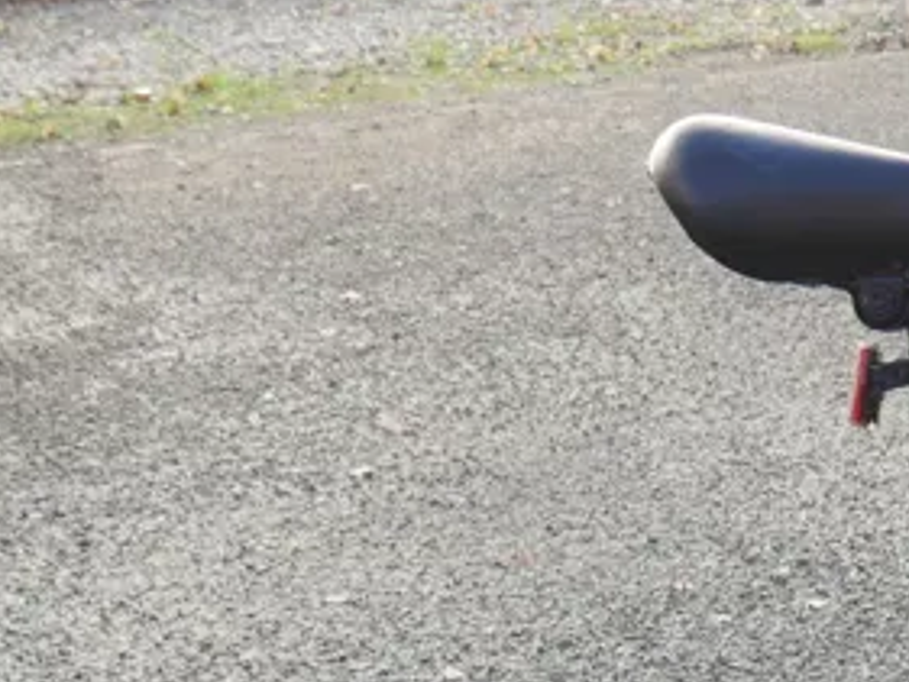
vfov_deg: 13.6
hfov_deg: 16.8
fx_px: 2680
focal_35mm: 102
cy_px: 1031
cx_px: 1495
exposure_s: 1/200
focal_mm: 14
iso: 200
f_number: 5
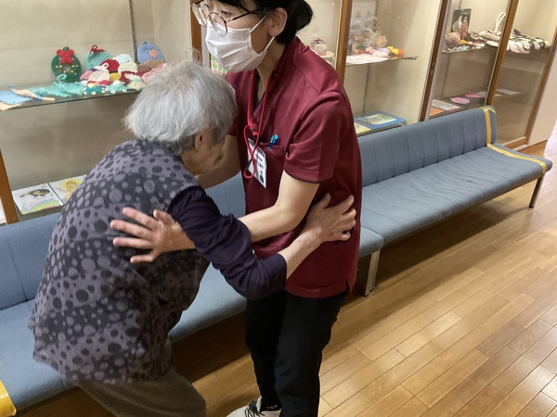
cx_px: 278
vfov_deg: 48.2
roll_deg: -1.2
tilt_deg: -27.8
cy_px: 208
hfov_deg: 61.7
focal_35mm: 29
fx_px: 467
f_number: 1.8
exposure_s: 1/30
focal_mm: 3
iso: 500
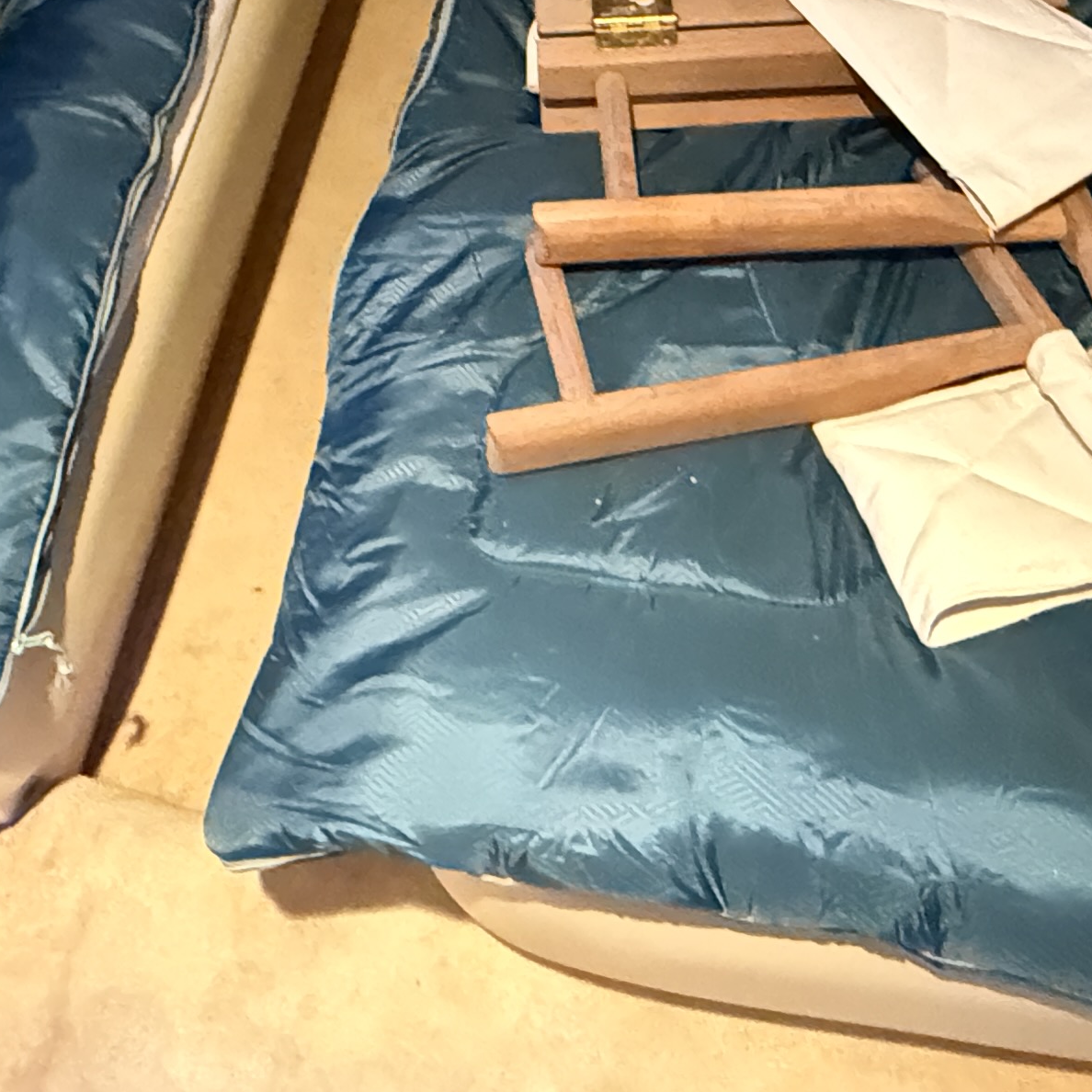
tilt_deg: -45.5
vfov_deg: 36.4
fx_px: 1499
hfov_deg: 40.0
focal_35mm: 42
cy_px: 27
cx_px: 487
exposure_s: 1/40
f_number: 2.2
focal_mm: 2.22
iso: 1600
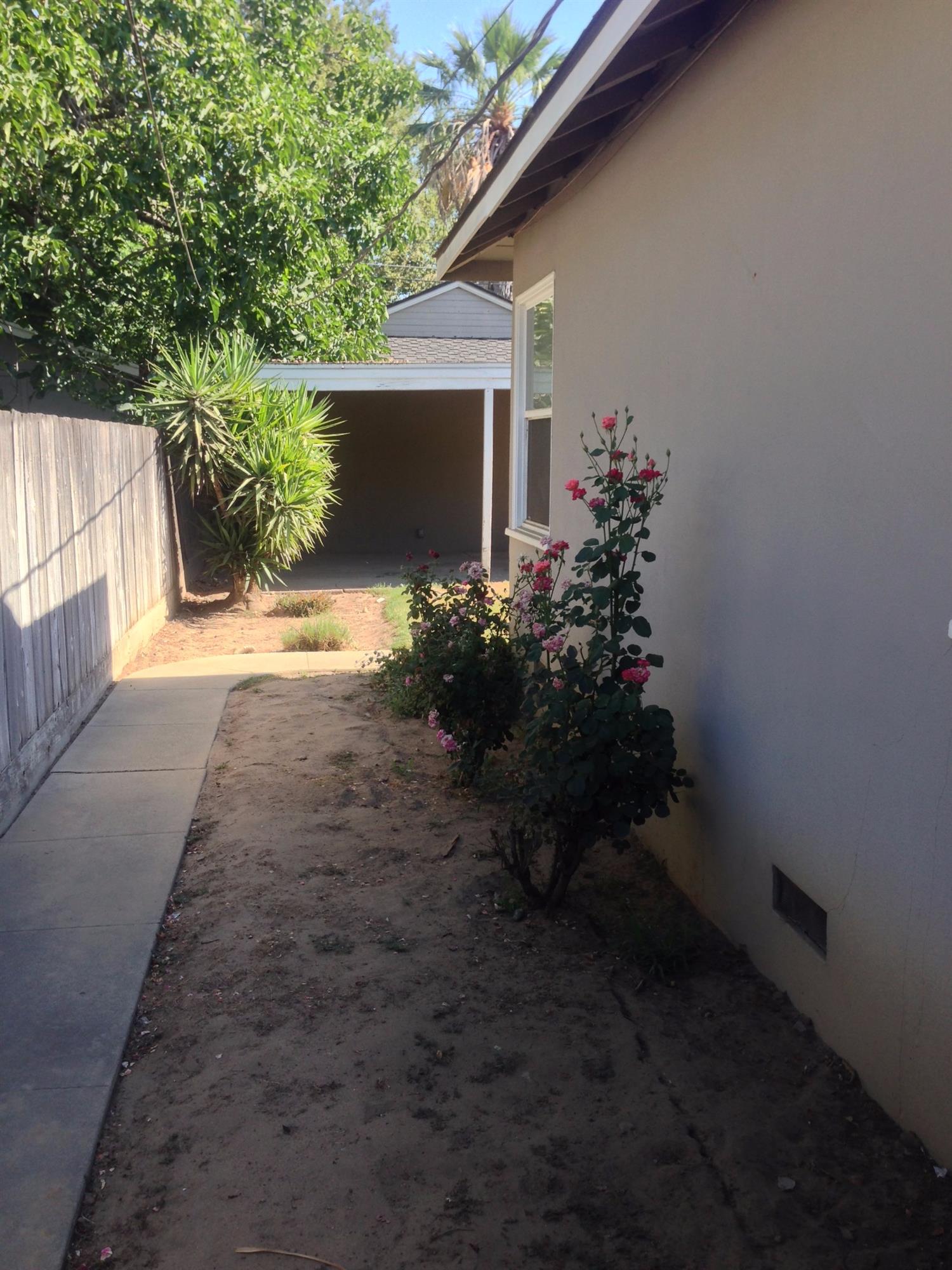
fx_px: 1210
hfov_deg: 42.9
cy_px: 635
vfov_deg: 55.4
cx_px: 476
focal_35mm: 33
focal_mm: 4.12
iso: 50
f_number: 2.4
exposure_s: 1/301
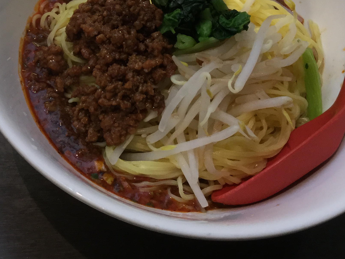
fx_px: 628
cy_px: 25
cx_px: 102
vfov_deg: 22.7
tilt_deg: -53.1
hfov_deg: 30.4
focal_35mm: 63
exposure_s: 1/30
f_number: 2.4
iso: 64
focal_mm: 3.3
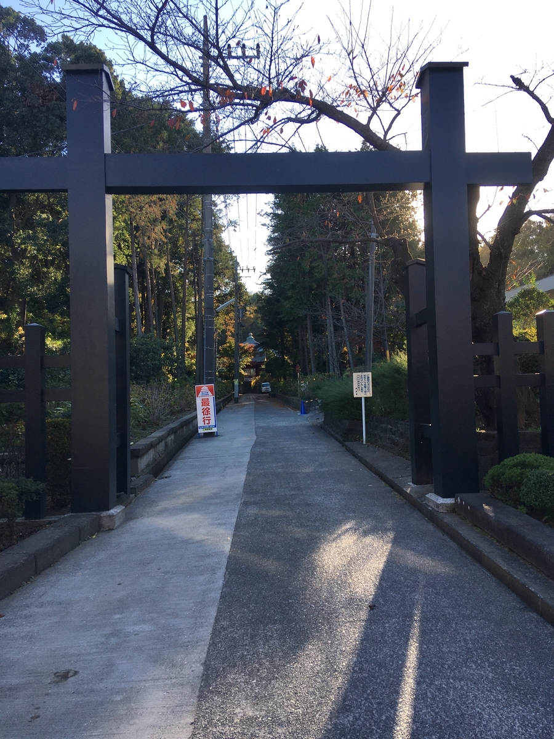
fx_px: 619
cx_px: 277
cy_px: 370
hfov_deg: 48.2
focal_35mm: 29
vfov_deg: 61.7
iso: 25
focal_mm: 4.15
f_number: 2.2
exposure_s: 1/377
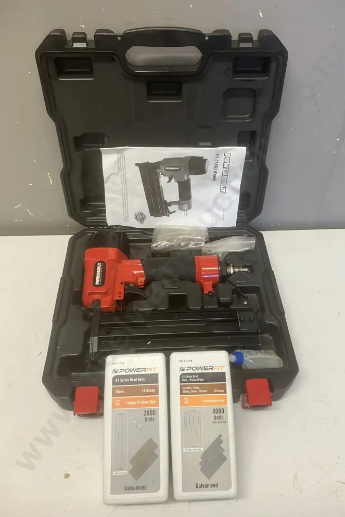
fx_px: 431
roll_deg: -2.5
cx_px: 181
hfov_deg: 43.6
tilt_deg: -43.1
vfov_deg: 61.9
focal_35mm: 30
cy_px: 257
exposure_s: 1/50
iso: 64
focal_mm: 3.99
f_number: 1.8
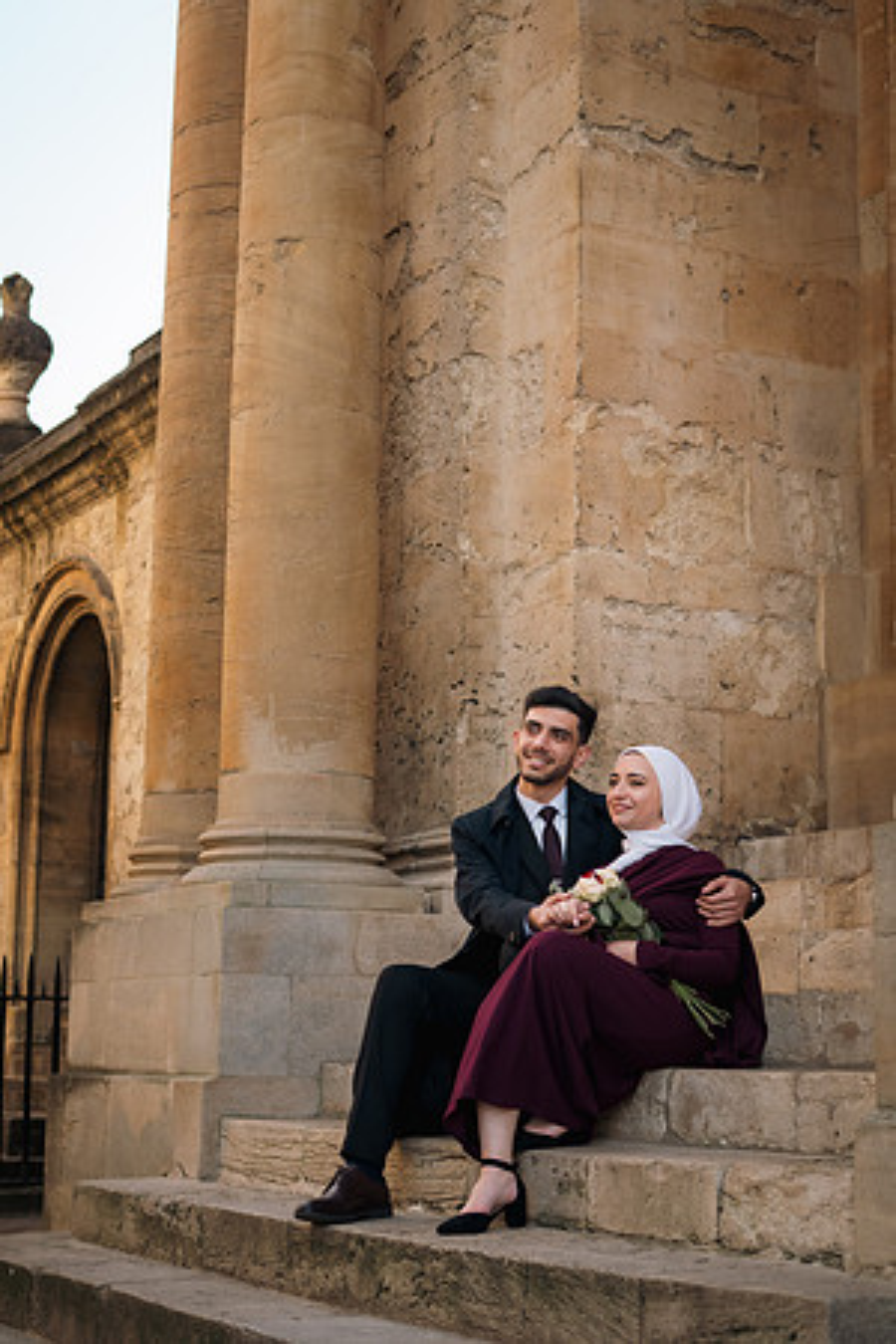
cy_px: 672
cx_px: 448
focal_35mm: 60
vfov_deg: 33.4
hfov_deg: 22.6
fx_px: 2240
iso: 200
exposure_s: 1/640
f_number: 2.8
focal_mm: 40
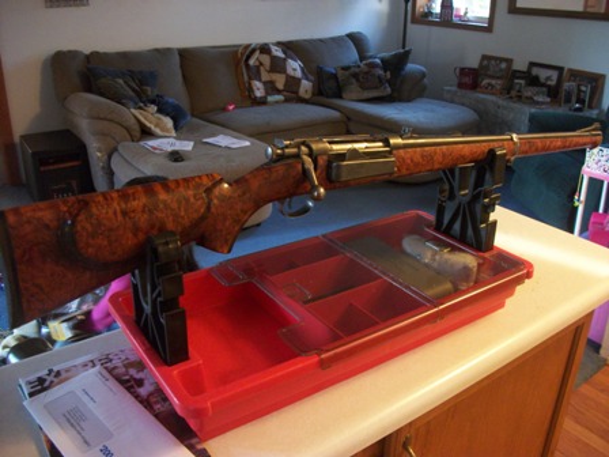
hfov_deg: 56.8
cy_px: 228
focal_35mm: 32
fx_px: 563
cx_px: 304
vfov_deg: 44.2
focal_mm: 5.7
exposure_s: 1/8
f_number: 2.9
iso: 250
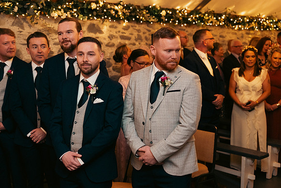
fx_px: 390
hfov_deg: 39.6
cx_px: 140
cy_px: 94
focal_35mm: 50
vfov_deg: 27.0
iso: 2500
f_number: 3.5
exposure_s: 1/160
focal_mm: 50
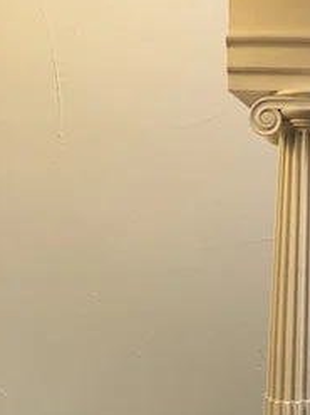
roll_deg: +0.0
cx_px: 370
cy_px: 338
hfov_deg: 20.3
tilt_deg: -5.4
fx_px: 813
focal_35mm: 68
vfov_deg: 27.9
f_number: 1.8
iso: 80
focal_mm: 3.99
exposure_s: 1/15
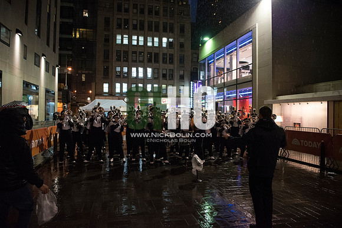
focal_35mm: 24
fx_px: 228
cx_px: 171
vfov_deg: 53.2
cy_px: 114
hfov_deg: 73.7
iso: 8000
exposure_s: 1/320
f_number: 2.8
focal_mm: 24
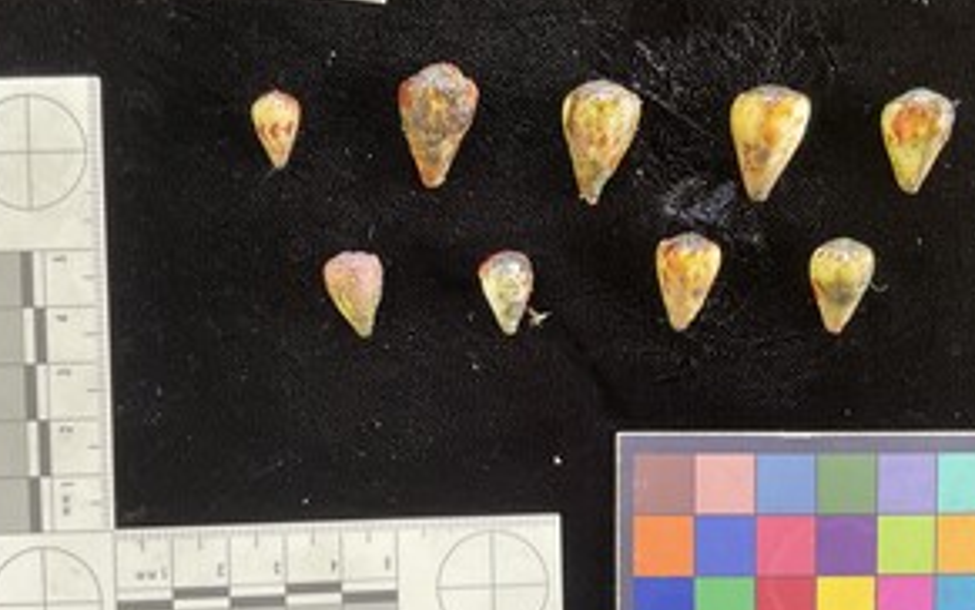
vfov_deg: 34.4
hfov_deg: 52.7
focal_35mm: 37
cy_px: 340
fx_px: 983
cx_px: 486
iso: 100
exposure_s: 1/50
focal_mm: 3
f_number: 1.8
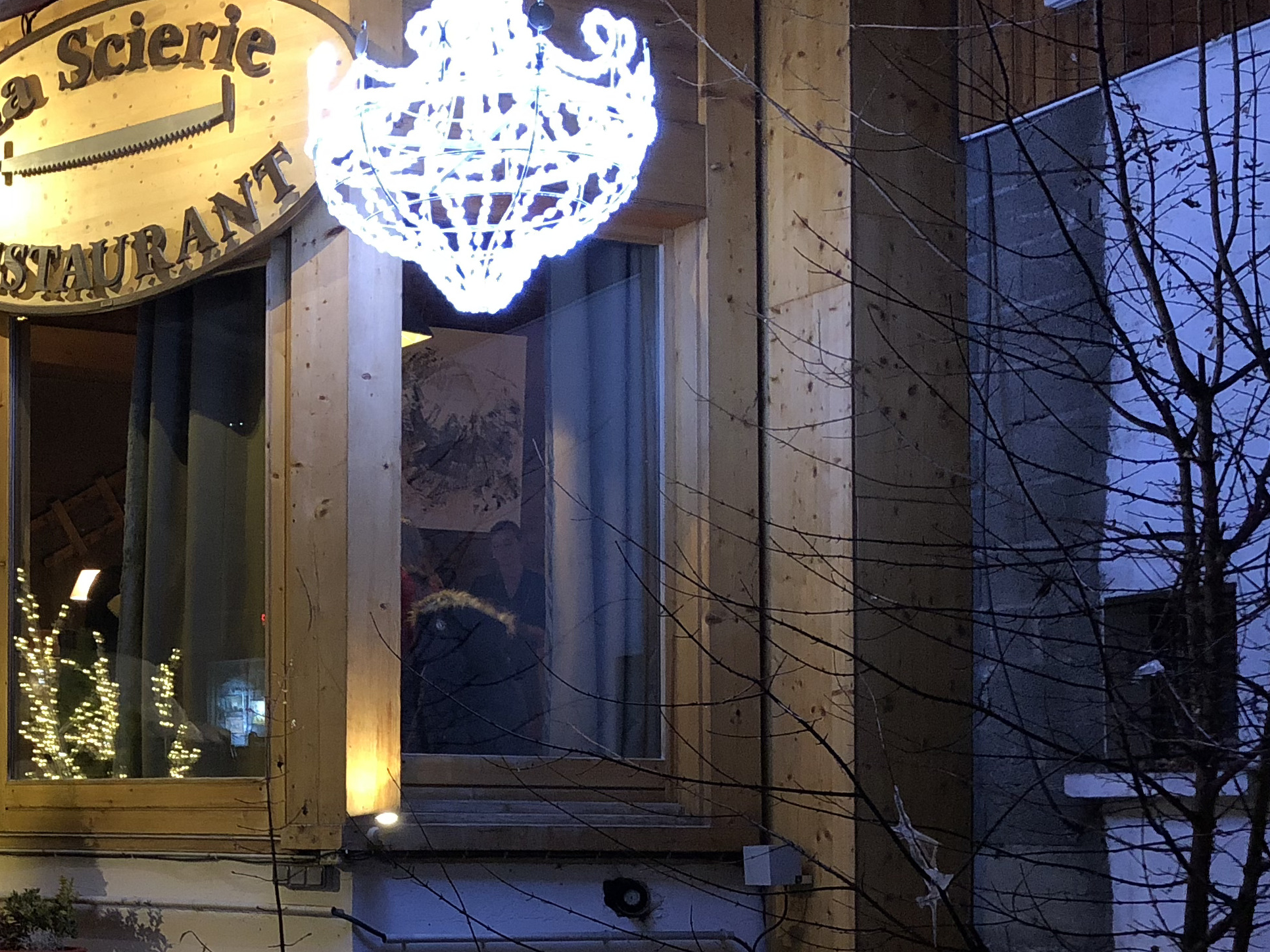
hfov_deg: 31.5
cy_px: 737
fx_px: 2128
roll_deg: +0.2
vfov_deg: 24.9
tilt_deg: +3.4
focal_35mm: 58
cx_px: 93
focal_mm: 4
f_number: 1.8
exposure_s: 1/8
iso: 80
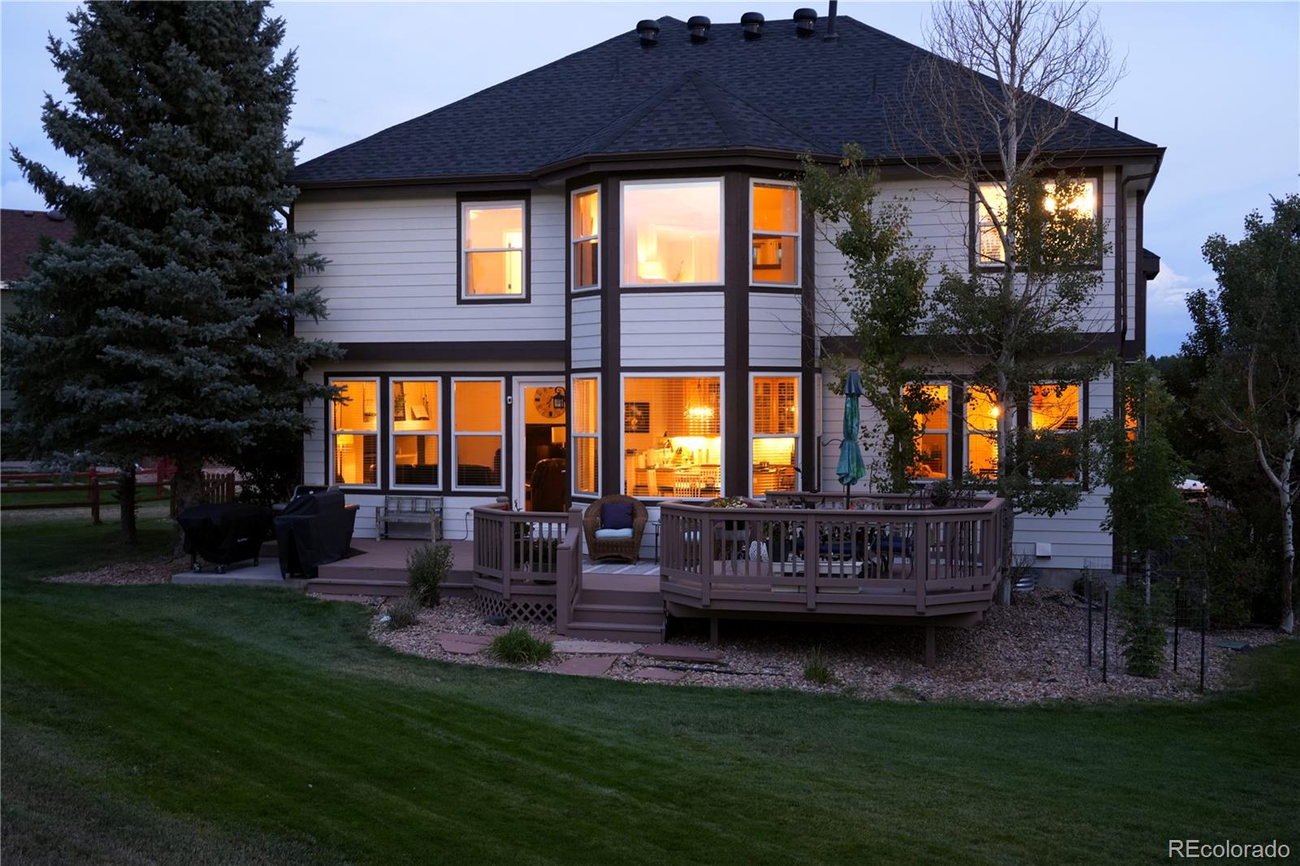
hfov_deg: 47.4
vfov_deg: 32.6
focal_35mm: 41
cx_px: 650
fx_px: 1480
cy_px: 433
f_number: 8
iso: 800
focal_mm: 41
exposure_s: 1/2
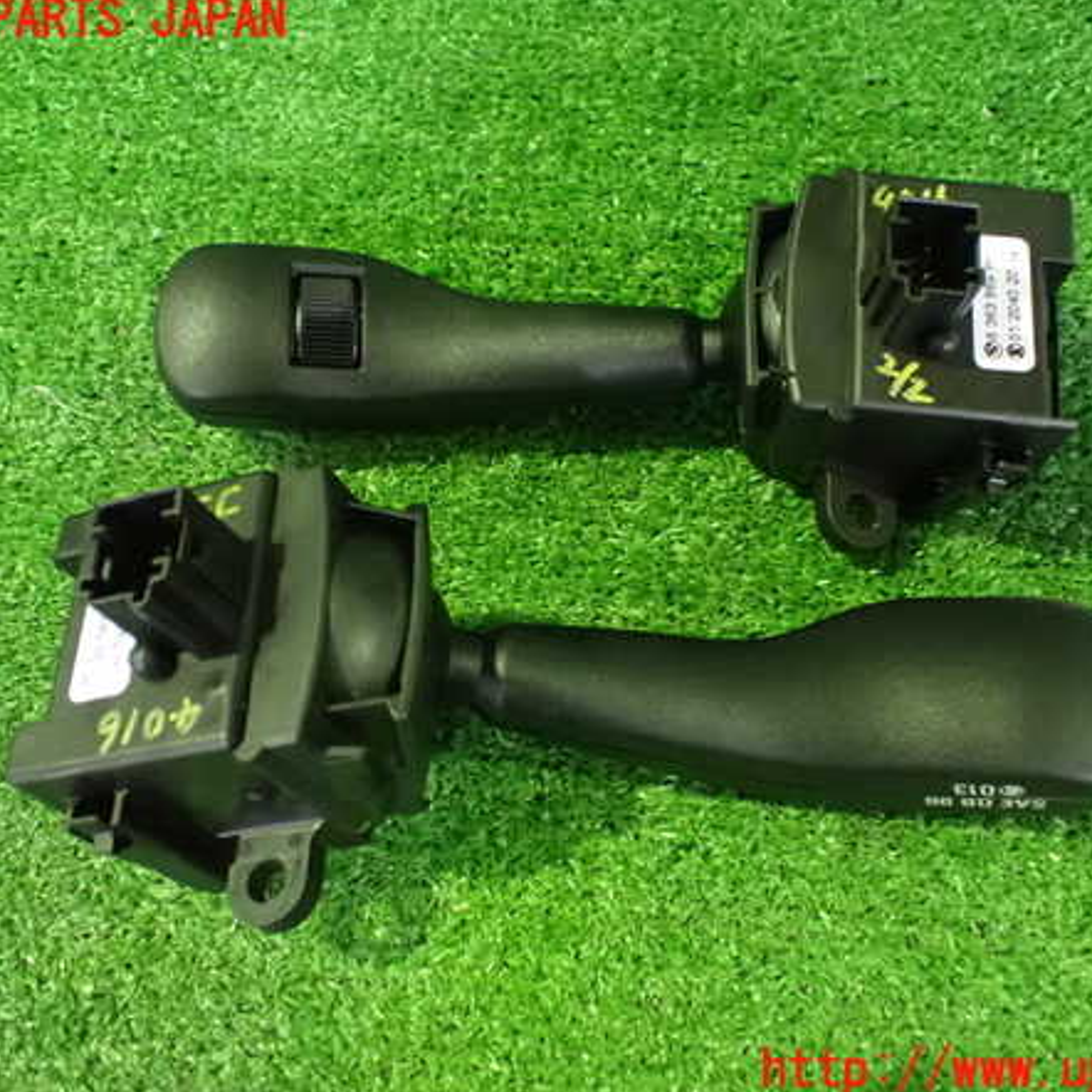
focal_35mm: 36
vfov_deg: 46.0
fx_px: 1285
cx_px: 578
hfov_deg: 46.0
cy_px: 546
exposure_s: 1/30
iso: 1600
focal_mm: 5.4
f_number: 2.3
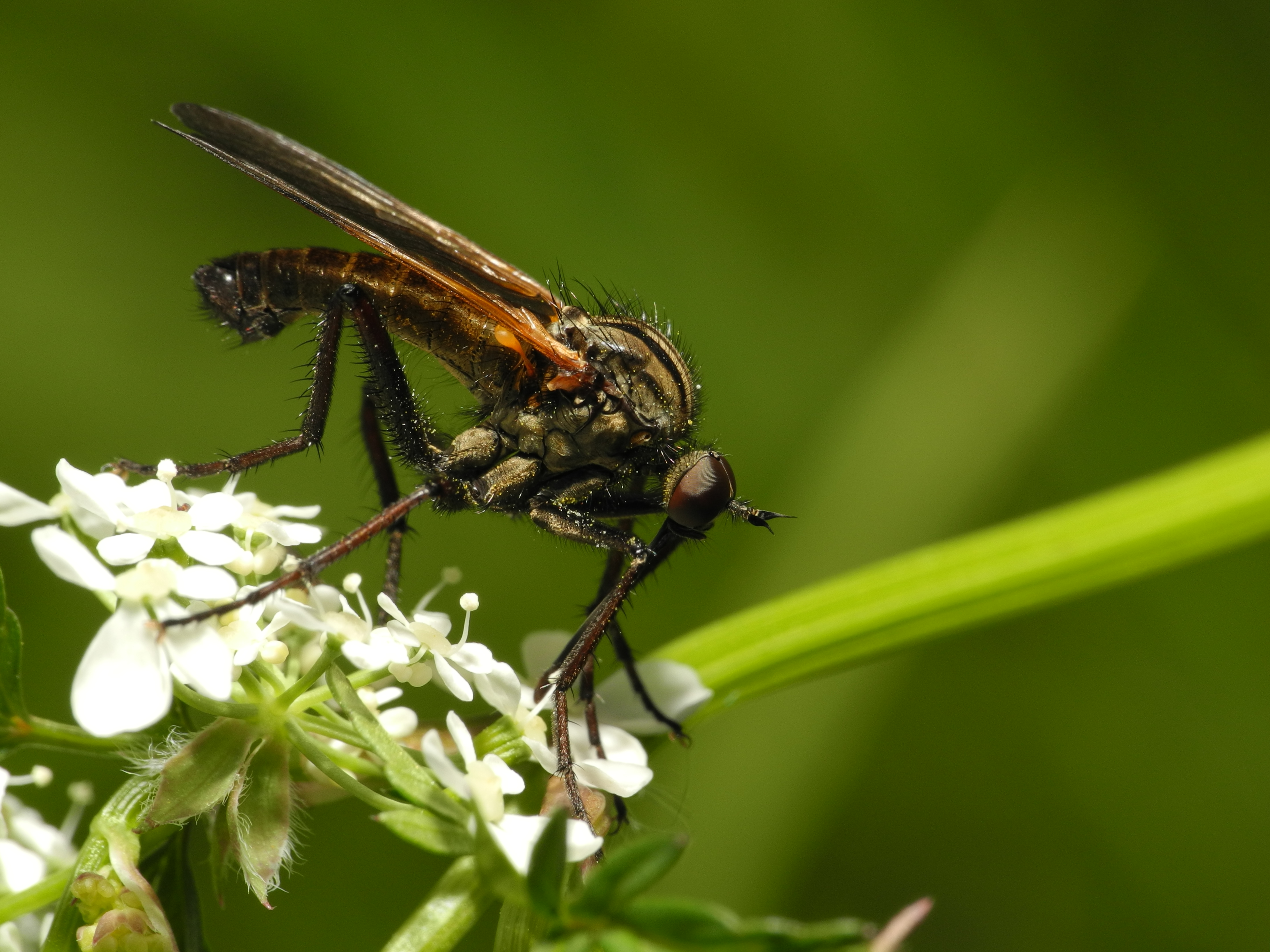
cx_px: 635
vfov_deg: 9.7
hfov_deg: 12.9
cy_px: 476
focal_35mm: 153
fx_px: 5613
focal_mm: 32.6
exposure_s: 1/400
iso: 100
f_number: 8
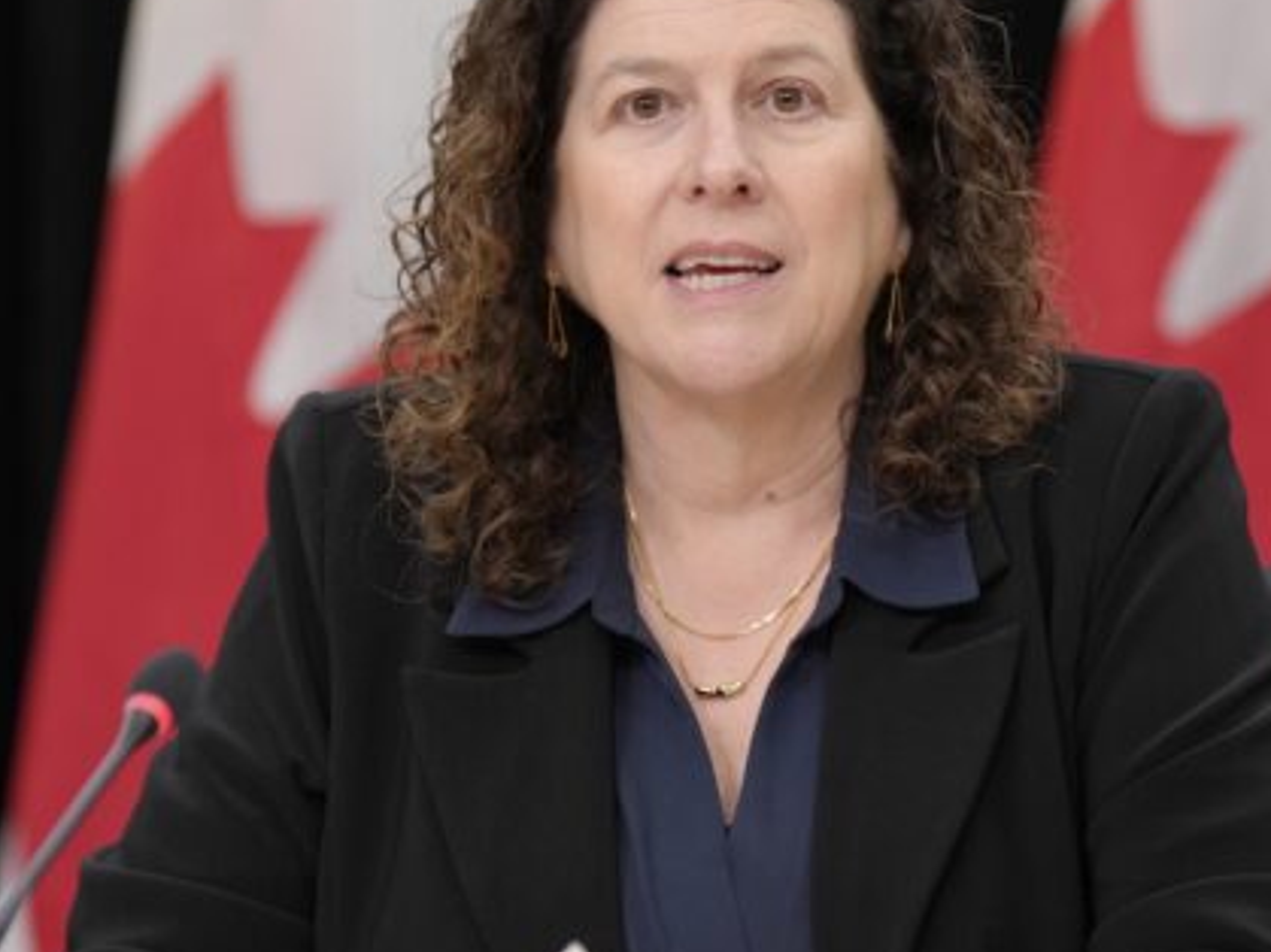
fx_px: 7892
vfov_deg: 6.9
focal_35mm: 215
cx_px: 713
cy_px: 488
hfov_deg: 9.2
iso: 1600
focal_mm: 122
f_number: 2.8
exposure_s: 1/320
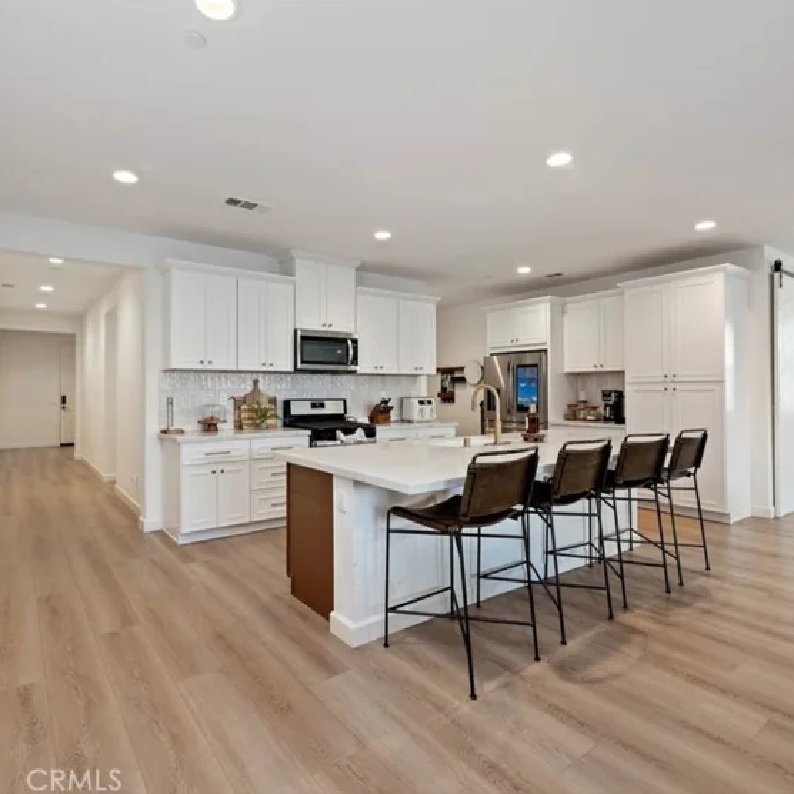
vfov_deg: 80.7
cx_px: 358
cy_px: 397
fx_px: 467
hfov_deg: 80.5
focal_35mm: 18
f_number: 10
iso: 500
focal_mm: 14
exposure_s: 1/6
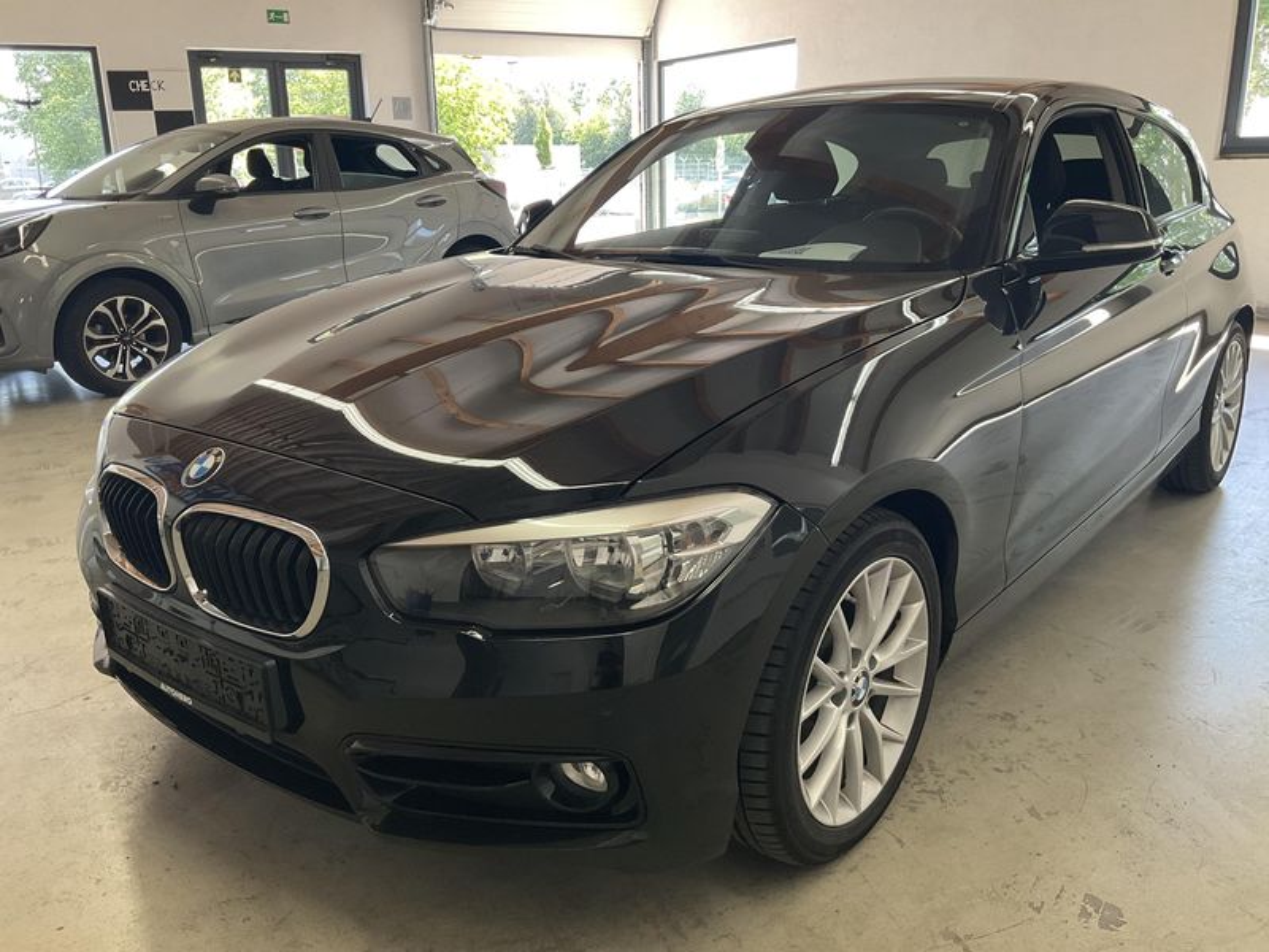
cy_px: 476
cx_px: 634
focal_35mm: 29
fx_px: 1063
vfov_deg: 48.2
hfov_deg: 61.7
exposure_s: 1/88
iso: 64
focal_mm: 3
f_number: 1.8
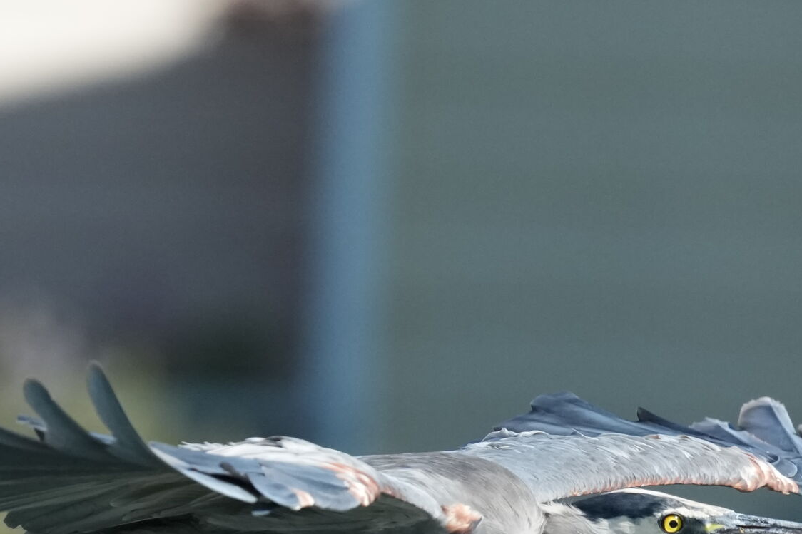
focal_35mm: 2153
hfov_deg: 1.0
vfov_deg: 0.6
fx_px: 47954
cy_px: 587
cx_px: 234
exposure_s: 1/3200
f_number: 6.3
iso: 1600
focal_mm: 560
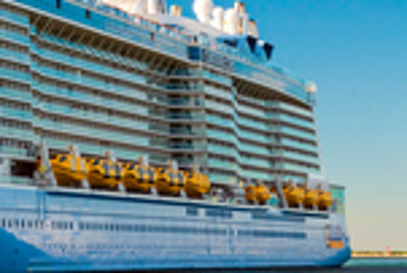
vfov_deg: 8.0
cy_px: -128
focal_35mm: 168
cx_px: -388
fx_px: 1901
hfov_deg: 11.2
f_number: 6.3
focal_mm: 35
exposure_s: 1/320
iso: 100
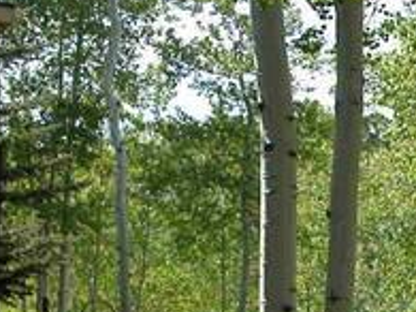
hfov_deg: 15.4
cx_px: 518
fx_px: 1477
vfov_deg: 11.9
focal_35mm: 123
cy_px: 301
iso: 100
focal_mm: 7.7
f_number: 5
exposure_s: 1/251
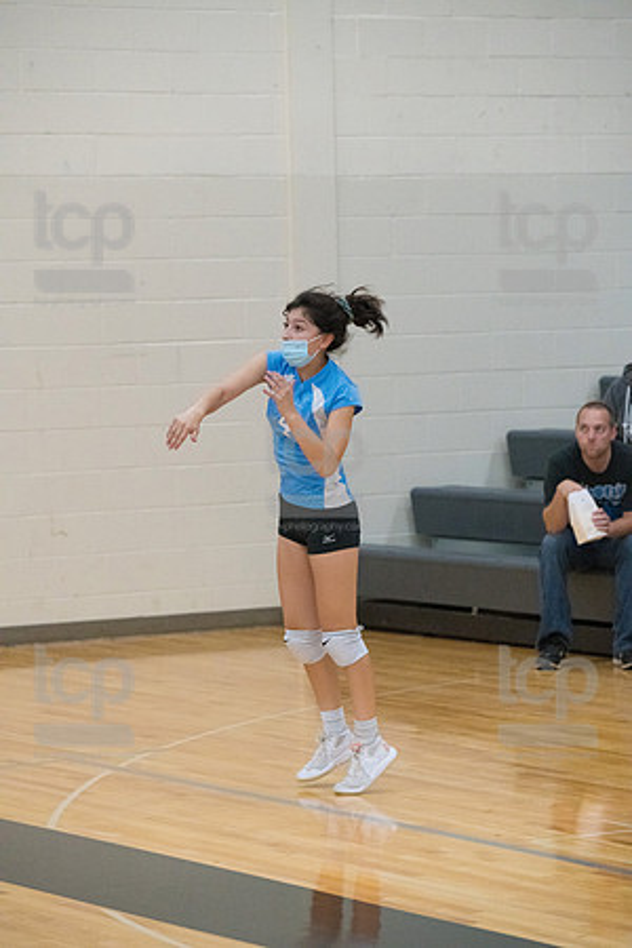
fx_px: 3950
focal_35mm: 150
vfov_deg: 13.7
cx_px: 316
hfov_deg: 9.1
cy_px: 474
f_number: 4.5
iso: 6400
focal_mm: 150
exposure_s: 1/1000
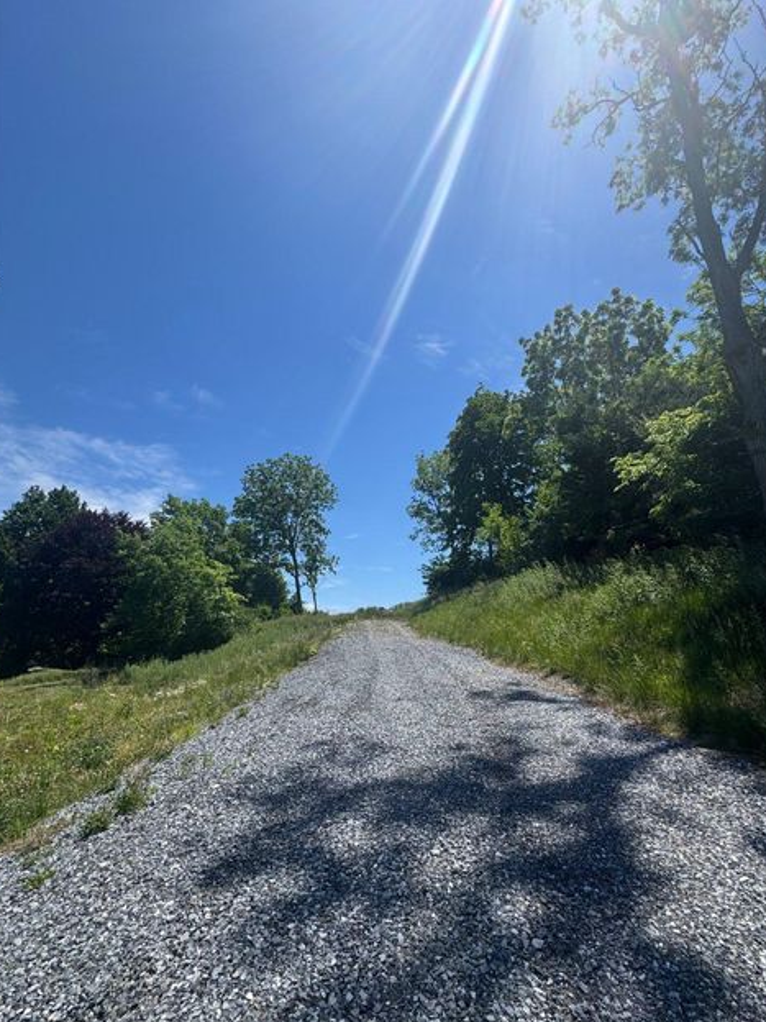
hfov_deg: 81.7
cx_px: 387
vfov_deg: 98.0
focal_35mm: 15
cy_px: 545
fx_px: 443
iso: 50
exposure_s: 1/1832
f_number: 2.2
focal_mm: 2.22
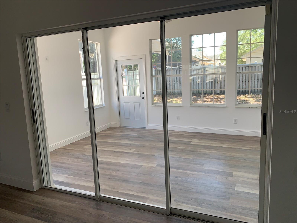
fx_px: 223
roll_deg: +3.5
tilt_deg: -10.4
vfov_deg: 53.1
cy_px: 112
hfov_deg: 67.3
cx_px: 148
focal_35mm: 26
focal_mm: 4.25
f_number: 1.8
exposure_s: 1/122
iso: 32
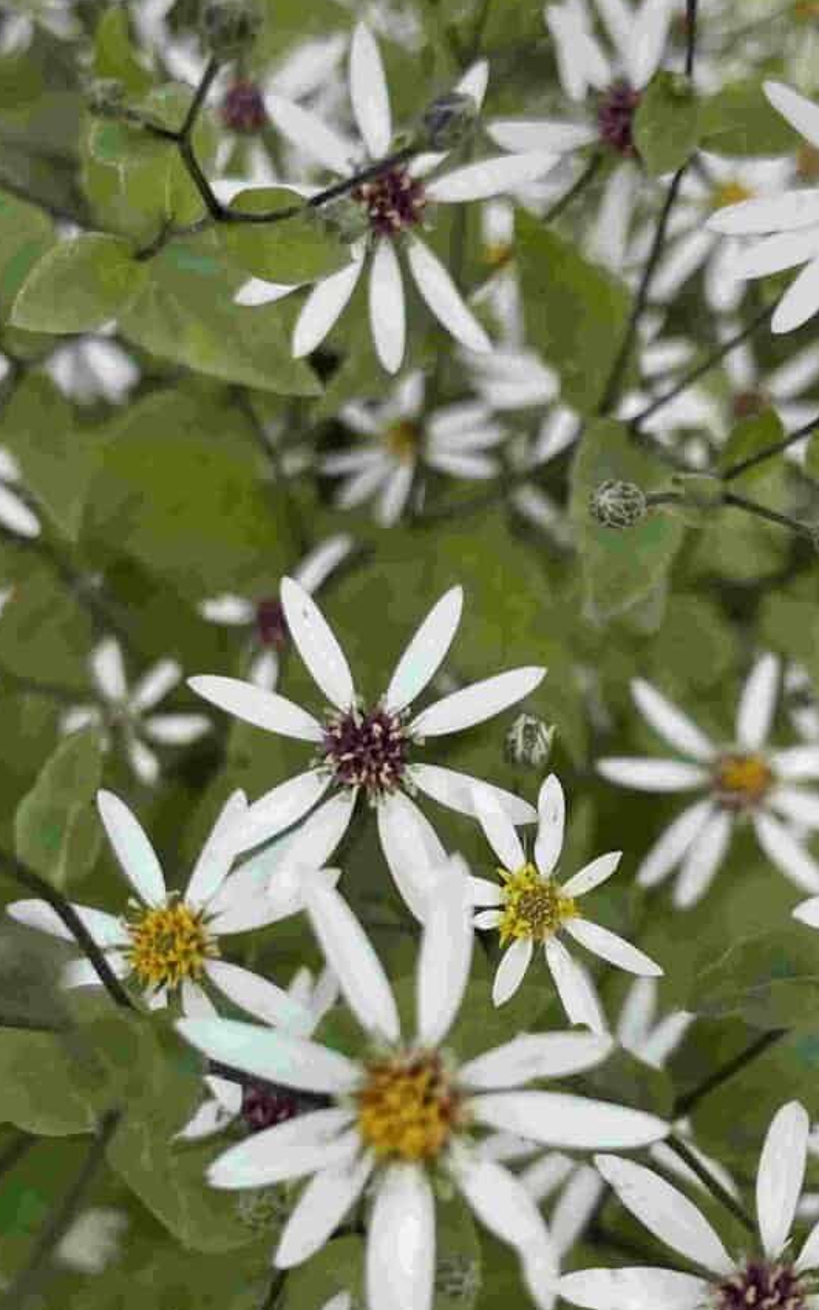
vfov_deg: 38.9
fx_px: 1857
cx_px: 487
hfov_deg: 24.8
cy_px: 627
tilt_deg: -48.1
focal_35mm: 52
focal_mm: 4.2
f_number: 1.6
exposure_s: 1/812
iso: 32
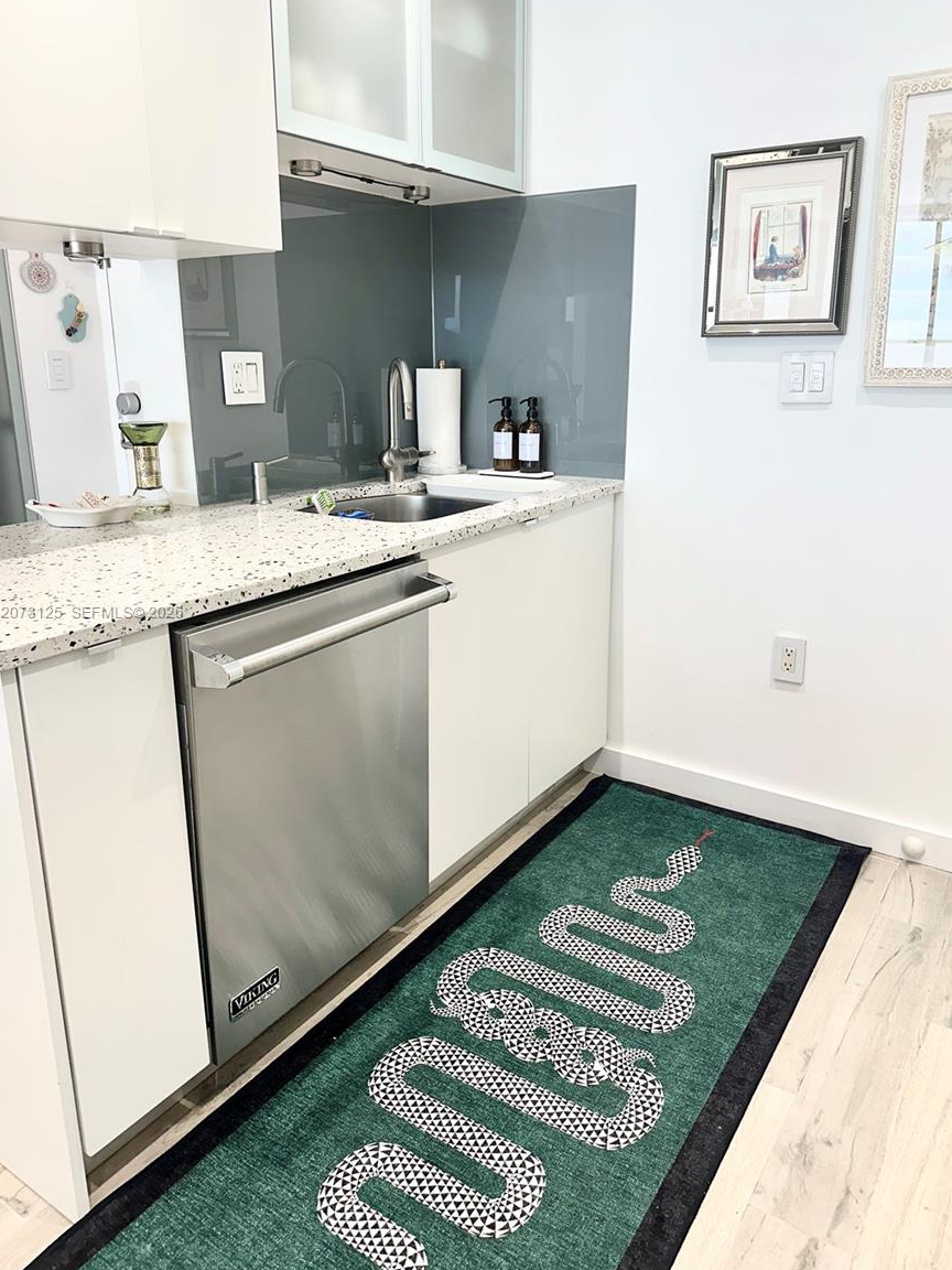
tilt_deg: -14.9
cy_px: 613
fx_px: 917
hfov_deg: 54.9
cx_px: 474
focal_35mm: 25
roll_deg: -0.6
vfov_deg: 69.4
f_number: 1.78
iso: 100
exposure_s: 1/120
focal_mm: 6.86
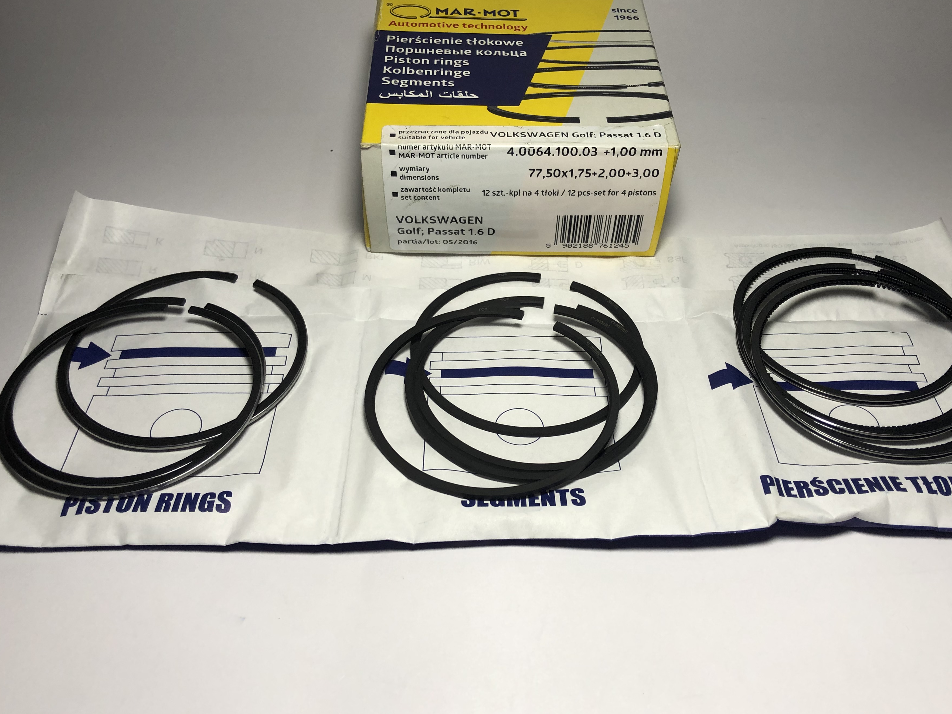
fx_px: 880
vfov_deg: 44.2
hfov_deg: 56.7
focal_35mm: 32
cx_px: 515
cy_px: 343
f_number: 1.8
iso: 25
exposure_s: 1/50
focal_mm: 3.99
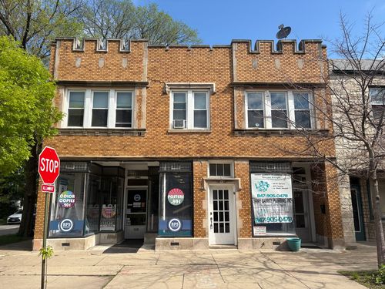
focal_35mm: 26
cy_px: 144
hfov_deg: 67.3
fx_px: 289
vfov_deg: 53.1
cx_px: 192
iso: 50
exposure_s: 1/2865
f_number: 1.6
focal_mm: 5.96
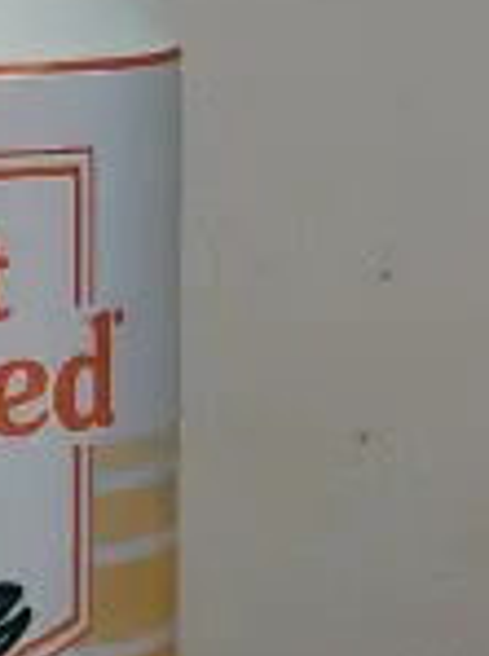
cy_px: 533
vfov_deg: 14.0
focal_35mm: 140
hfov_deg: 10.3
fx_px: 2648
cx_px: -141
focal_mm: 6
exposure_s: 1/15
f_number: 2.4
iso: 500
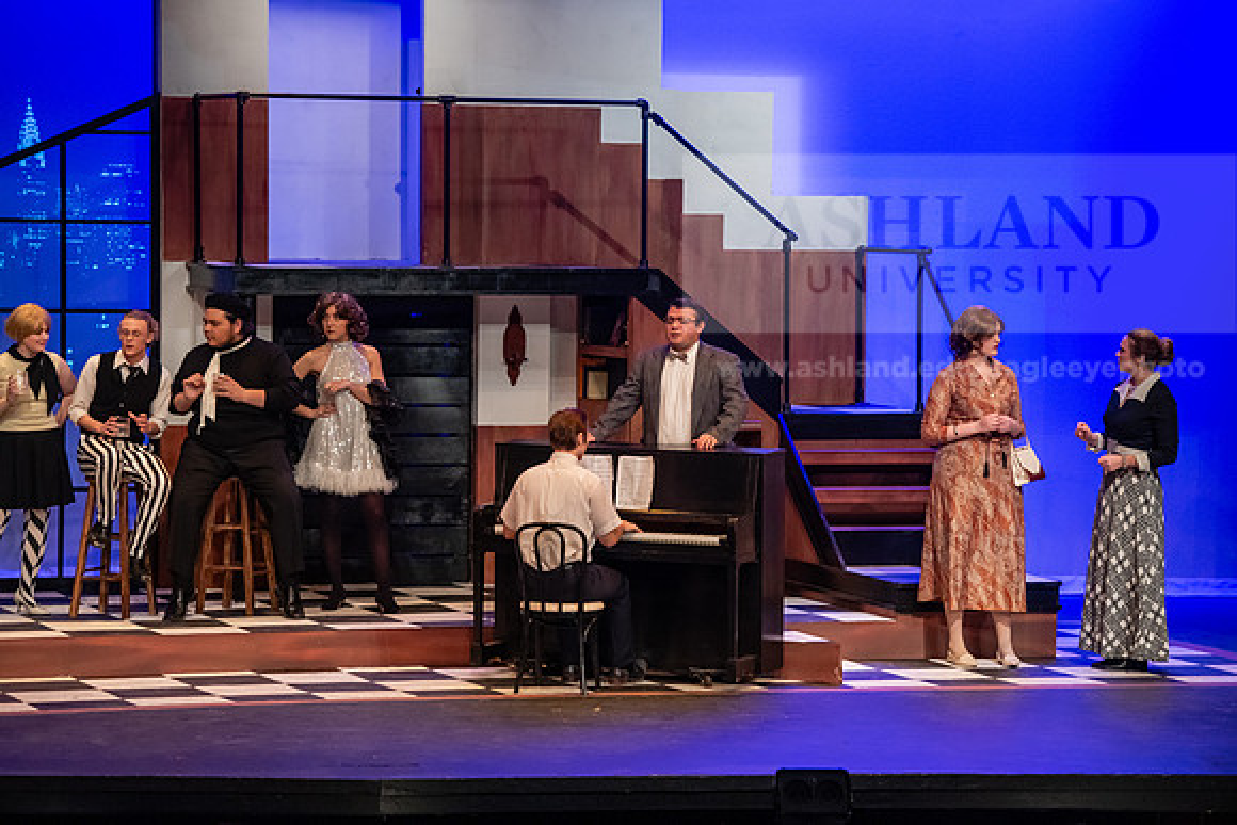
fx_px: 4640
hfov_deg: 15.2
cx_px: 618
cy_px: 412
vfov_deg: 10.2
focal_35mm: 135
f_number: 3.2
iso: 3200
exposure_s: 1/200
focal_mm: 135
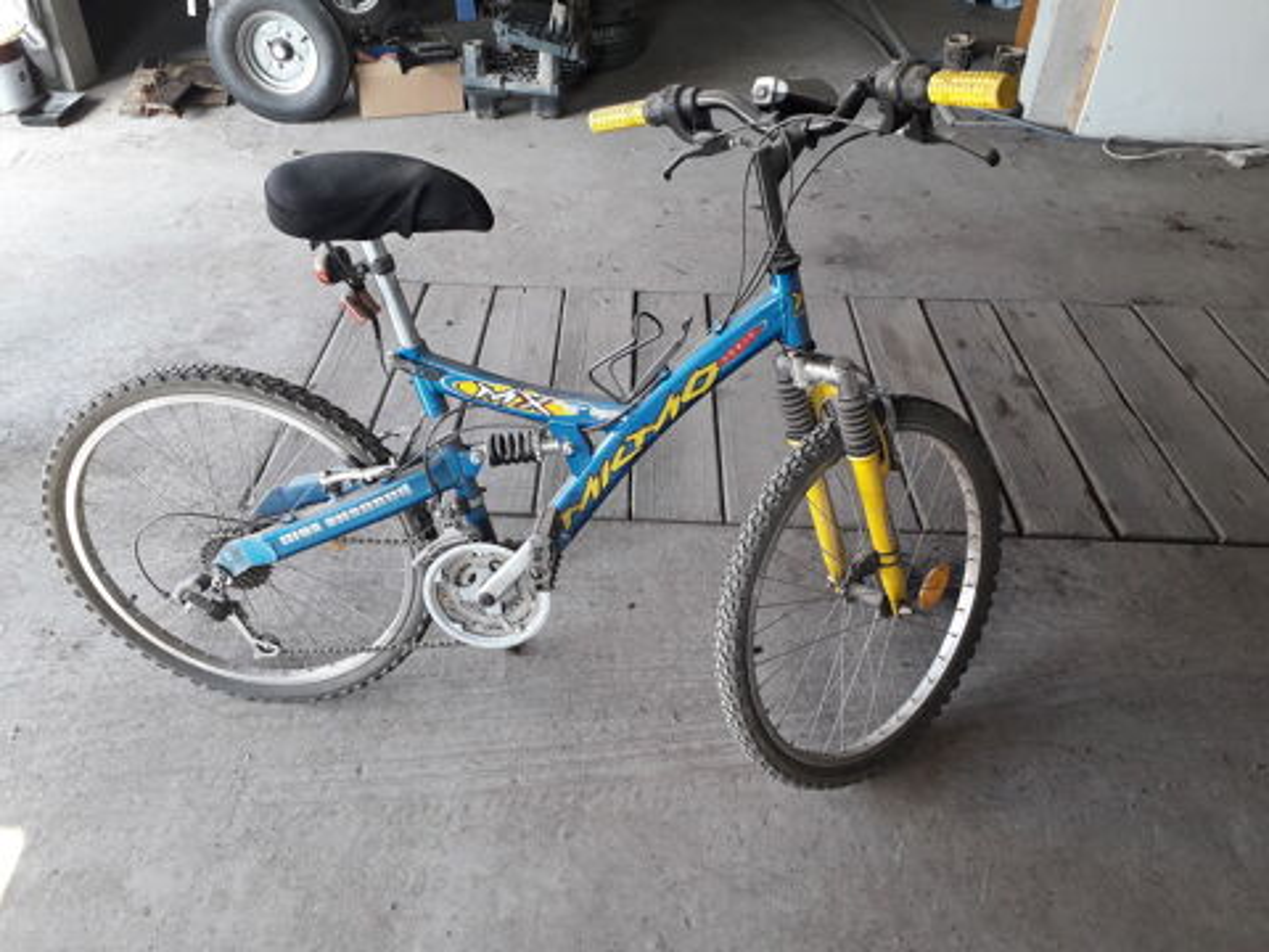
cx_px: 634
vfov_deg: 51.4
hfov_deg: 65.3
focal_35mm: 27
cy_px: 476
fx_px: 990
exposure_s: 1/50
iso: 64
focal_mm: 3.6
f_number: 1.9
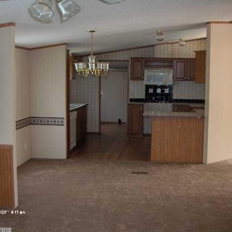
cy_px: 118
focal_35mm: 47
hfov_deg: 36.0
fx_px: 356
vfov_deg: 36.1
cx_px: 134
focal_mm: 8
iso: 100
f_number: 2.8
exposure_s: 1/60
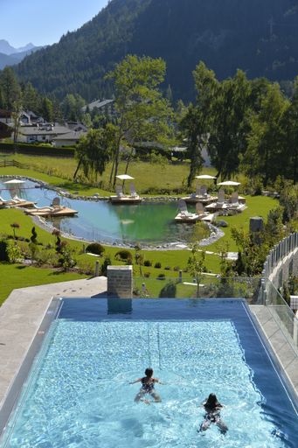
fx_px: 683
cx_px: 149
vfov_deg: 36.3
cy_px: 224
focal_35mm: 55
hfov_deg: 24.6
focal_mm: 55
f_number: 5.6
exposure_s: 1/800
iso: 100
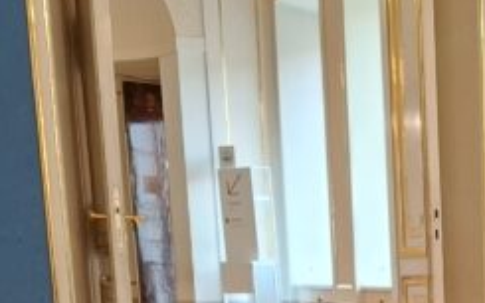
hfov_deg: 19.3
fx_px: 1348
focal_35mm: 102
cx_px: 566
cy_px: 596
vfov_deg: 11.6
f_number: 1.8
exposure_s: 1/25
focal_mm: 5.54
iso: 500
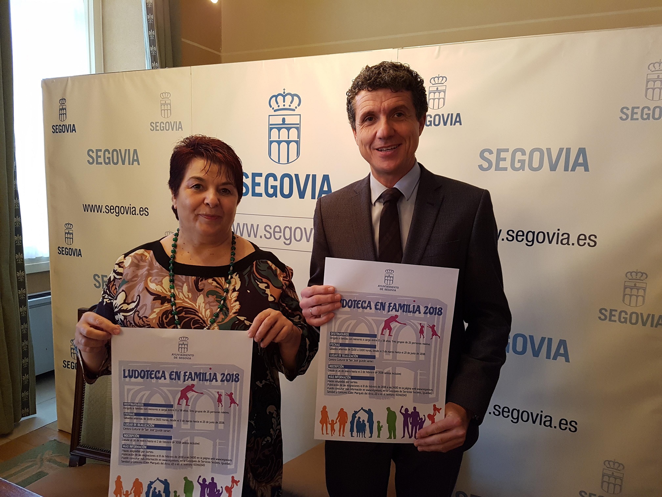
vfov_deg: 53.1
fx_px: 497
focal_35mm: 26
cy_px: 248
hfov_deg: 67.3
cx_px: 331
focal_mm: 4.2
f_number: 1.7
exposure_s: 1/50
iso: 200
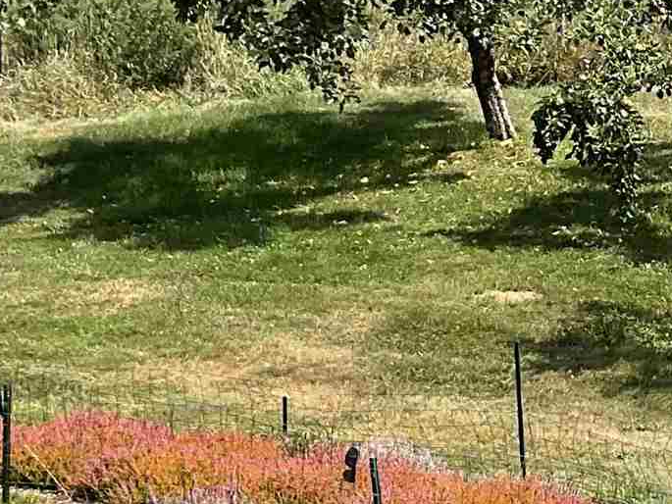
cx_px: 746
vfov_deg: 11.3
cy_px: 66
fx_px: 2524
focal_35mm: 130
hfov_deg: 14.8
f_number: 1.8
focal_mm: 3
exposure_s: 1/869
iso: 16
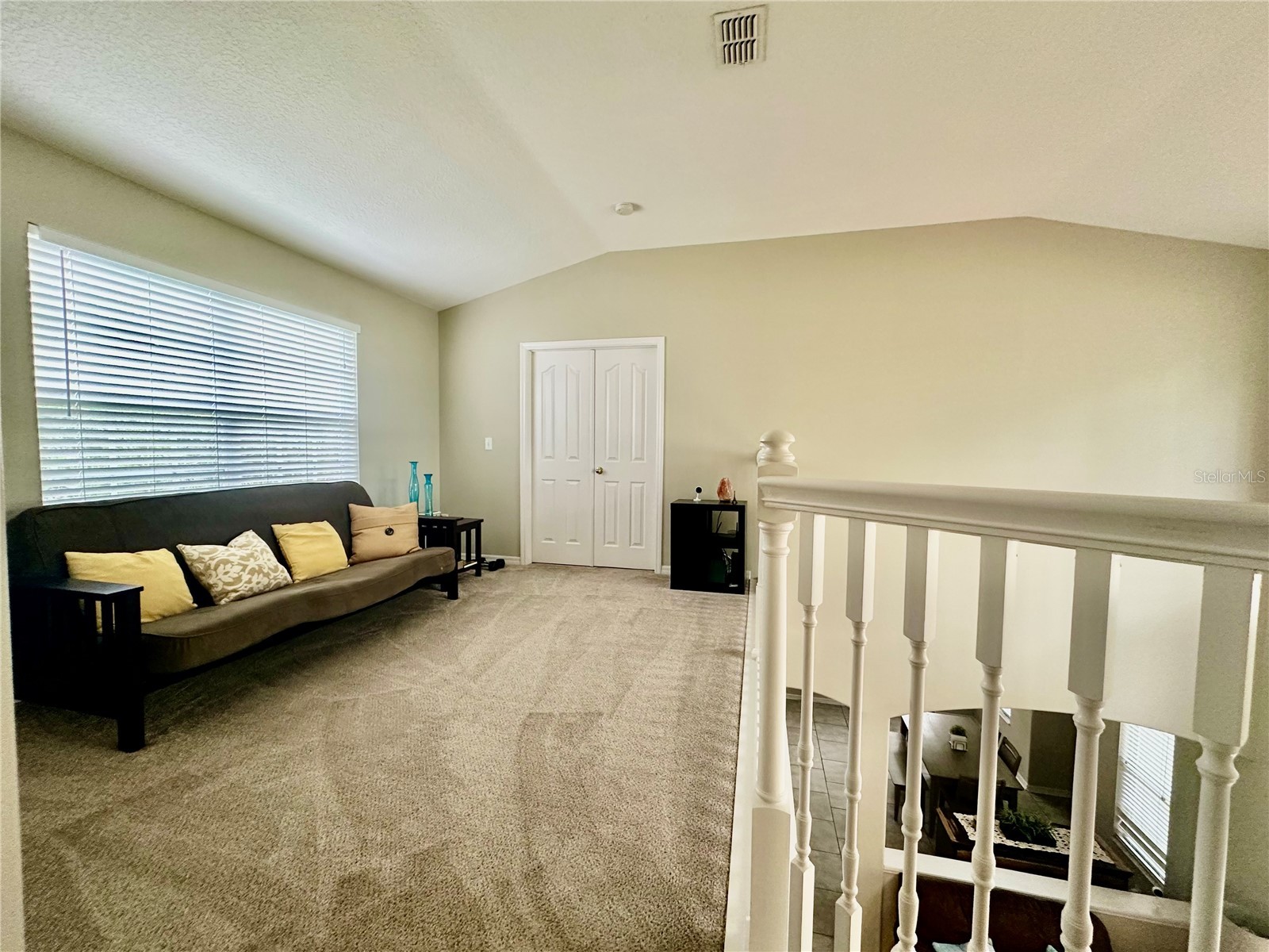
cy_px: 476
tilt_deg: -3.1
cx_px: 634
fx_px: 513
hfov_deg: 102.1
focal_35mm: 14
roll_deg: -0.7
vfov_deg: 85.7
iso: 320
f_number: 2.2
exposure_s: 1/60
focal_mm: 2.22
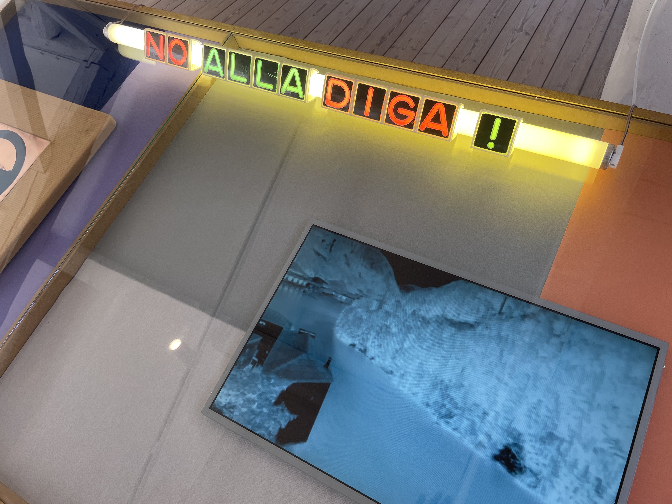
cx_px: 336
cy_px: 252
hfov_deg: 67.3
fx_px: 505
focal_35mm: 26
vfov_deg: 53.1
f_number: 1.6
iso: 32
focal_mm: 4.2
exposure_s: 1/111
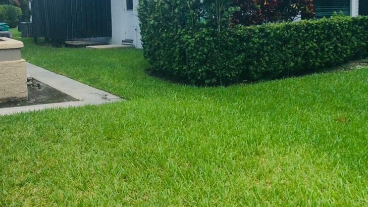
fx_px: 478
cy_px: 59
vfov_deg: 24.2
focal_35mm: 49
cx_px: 139
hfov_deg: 41.8
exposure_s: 1/506
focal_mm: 3.3
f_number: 2.4
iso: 32
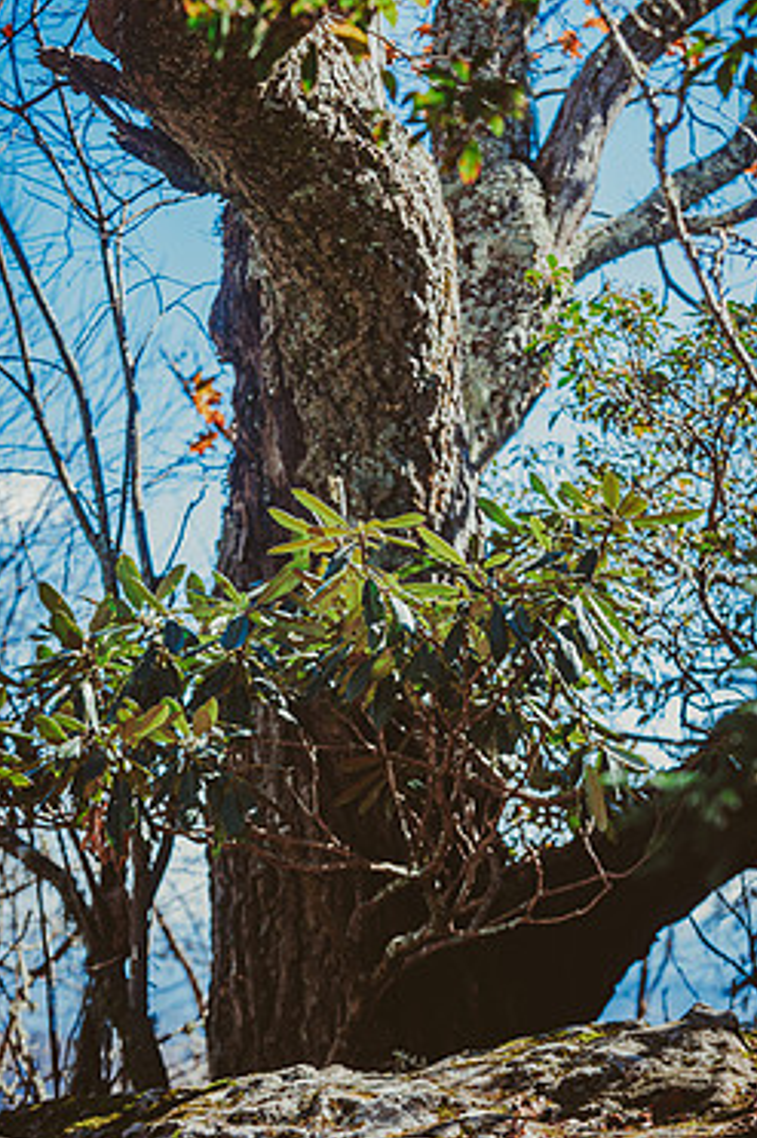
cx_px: 398
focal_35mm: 85
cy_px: 491
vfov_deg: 23.9
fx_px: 2683
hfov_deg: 16.1
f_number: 4.5
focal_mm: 70
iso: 100
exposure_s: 1/200
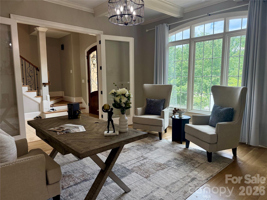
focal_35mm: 24
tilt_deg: -6.5
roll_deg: +0.5
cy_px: 100
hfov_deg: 71.6
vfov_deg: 56.8
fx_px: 185
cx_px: 134
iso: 200
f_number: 1.78
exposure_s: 1/236
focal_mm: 6.76
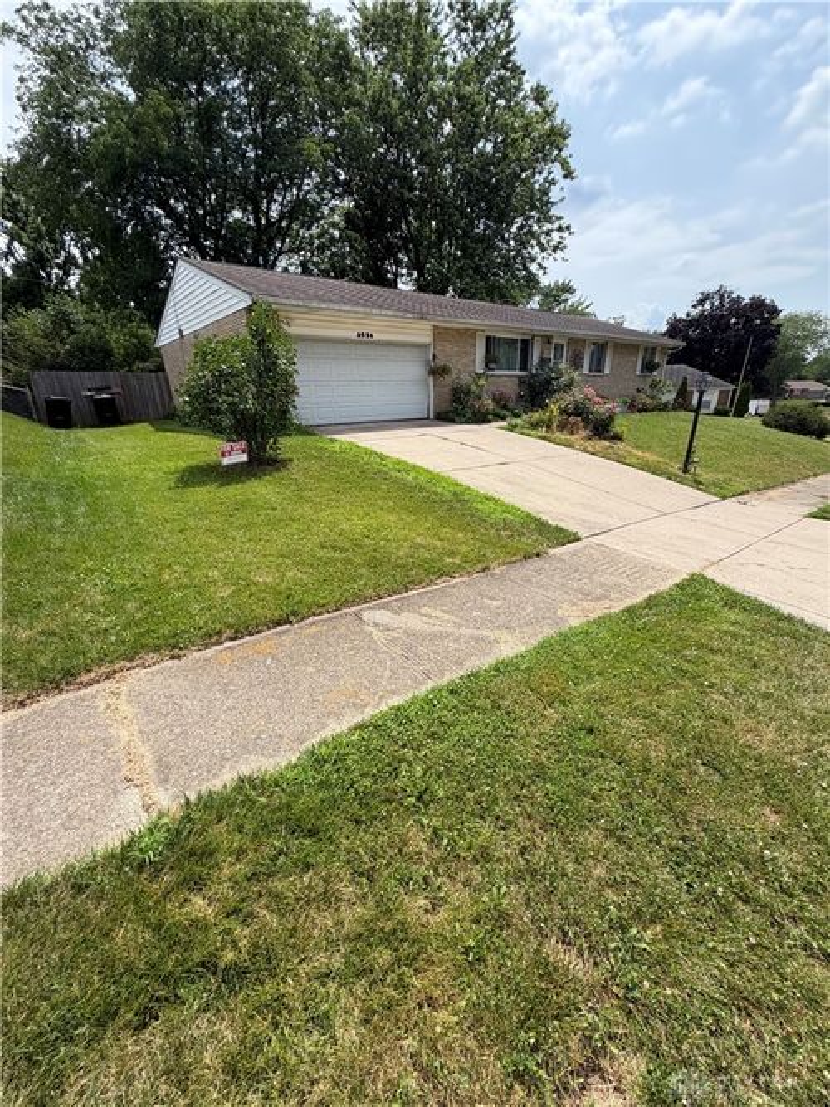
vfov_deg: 102.1
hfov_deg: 85.7
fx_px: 448
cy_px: 554
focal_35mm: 14
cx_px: 415
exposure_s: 1/770
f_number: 2.2
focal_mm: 2.22
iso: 32
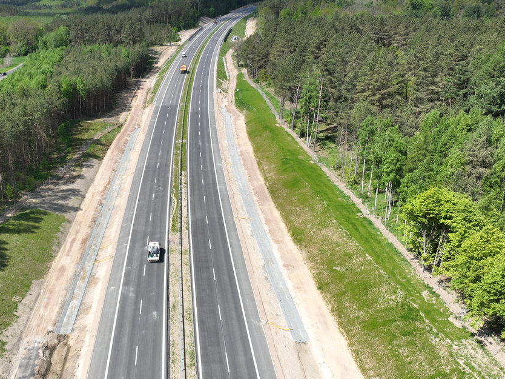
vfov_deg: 37.7
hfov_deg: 48.4
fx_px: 554
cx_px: 179
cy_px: 202
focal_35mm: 38
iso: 100
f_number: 2.8
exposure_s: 1/1600
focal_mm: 12.29
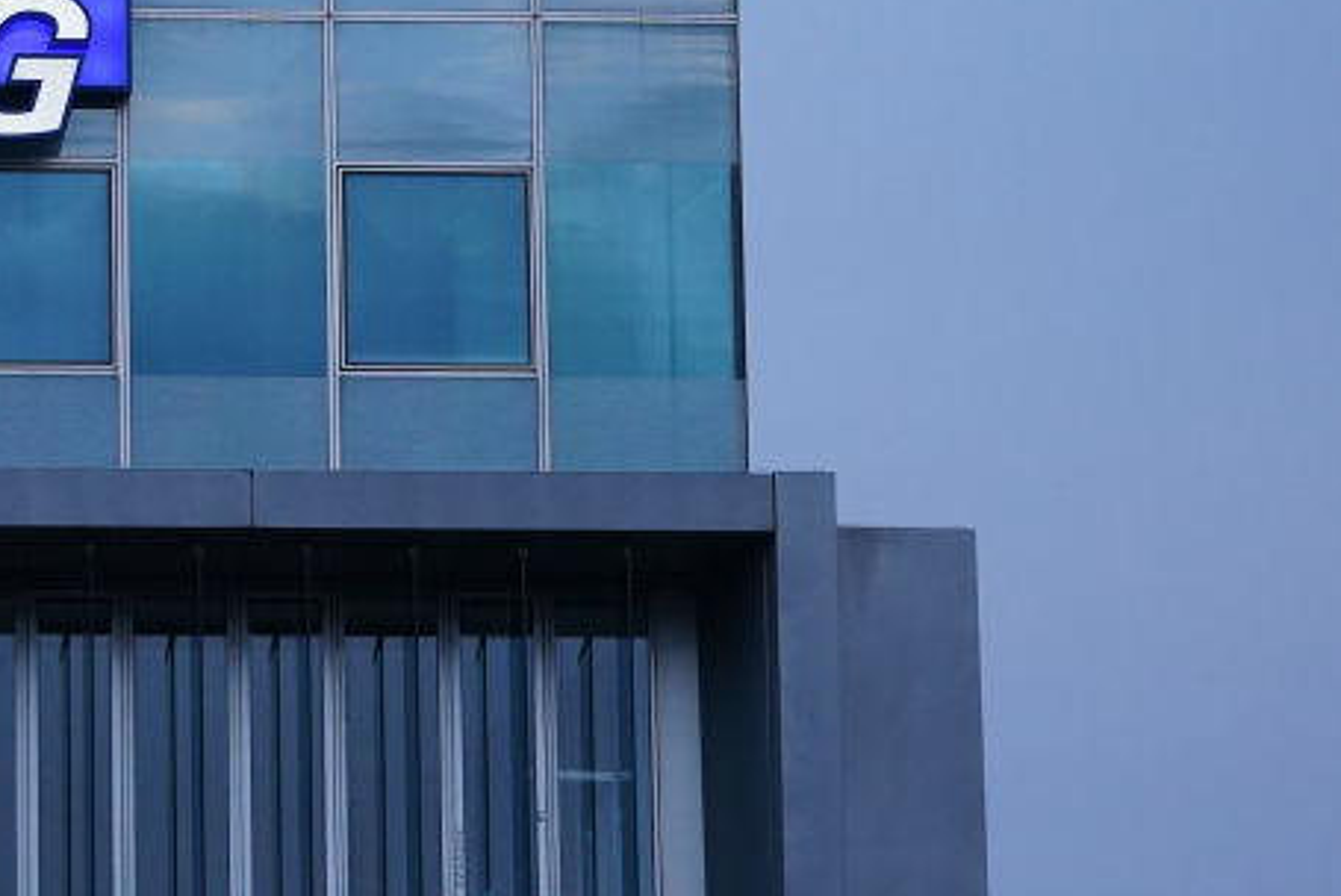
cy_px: 258
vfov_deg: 5.1
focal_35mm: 270
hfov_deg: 7.6
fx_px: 10064
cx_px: 295
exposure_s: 1/1250
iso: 3200
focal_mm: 120
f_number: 4
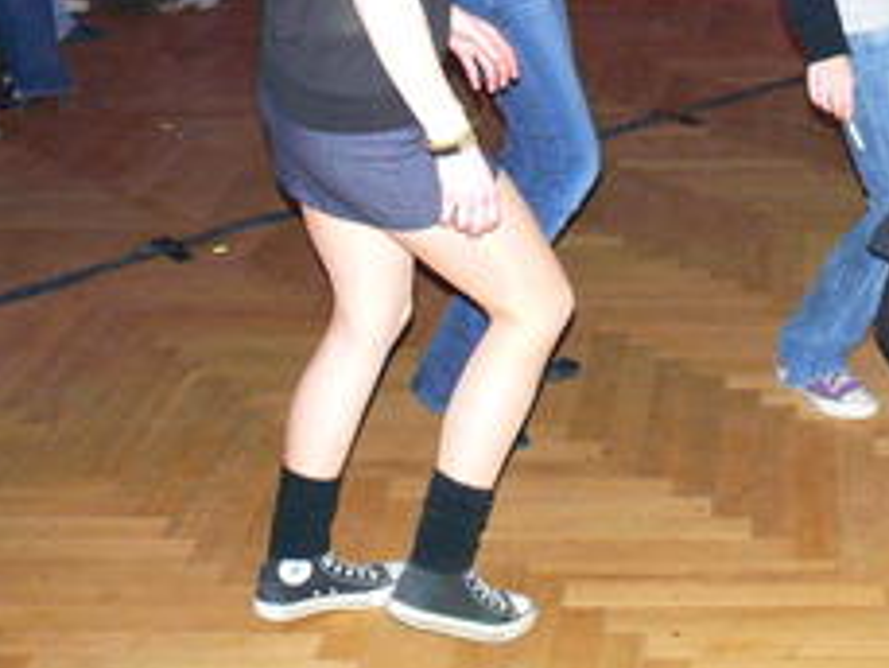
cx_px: 788
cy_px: 19
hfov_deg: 26.2
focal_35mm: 72
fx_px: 1850
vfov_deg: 19.9
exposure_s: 1/30
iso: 250
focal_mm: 7.4
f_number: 2.8
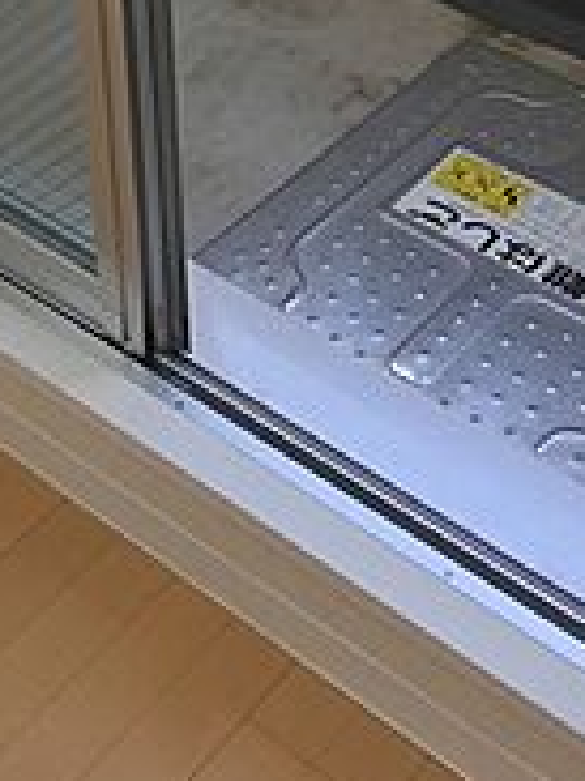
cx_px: 380
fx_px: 1715
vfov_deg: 23.0
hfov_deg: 19.3
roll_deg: -0.5
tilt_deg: -27.1
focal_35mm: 76
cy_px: -213
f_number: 2.2
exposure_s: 1/120
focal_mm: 4.15
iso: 25
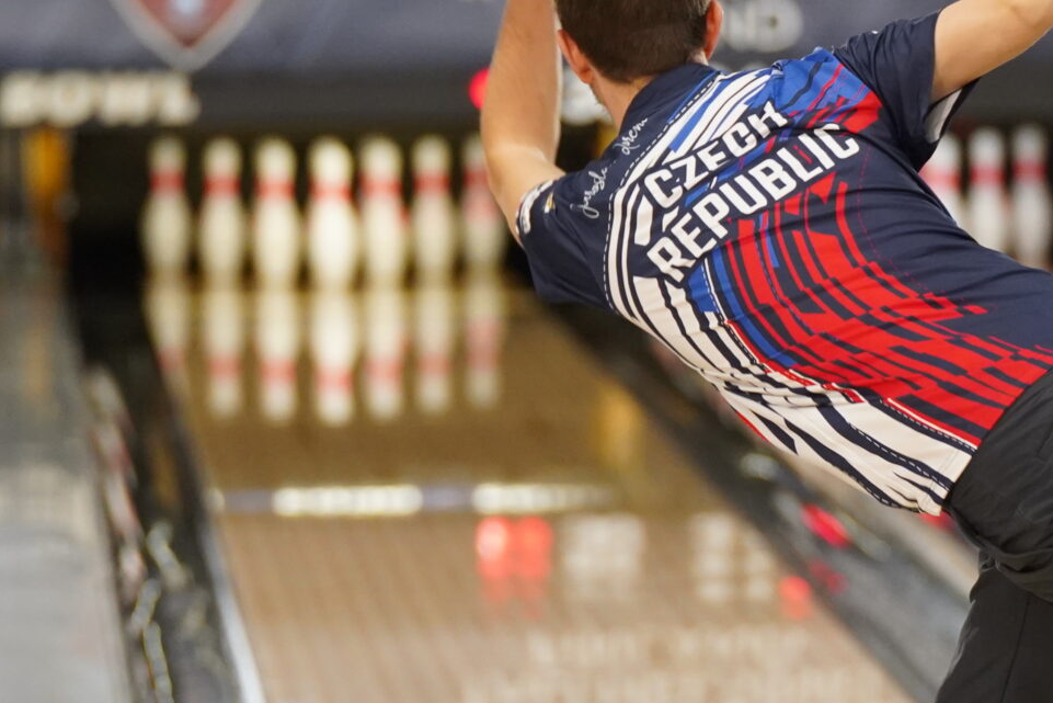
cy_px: 418
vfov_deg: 3.9
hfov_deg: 5.9
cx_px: 595
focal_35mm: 349
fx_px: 10209
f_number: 2.8
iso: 4000
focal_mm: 131
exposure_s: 1/250
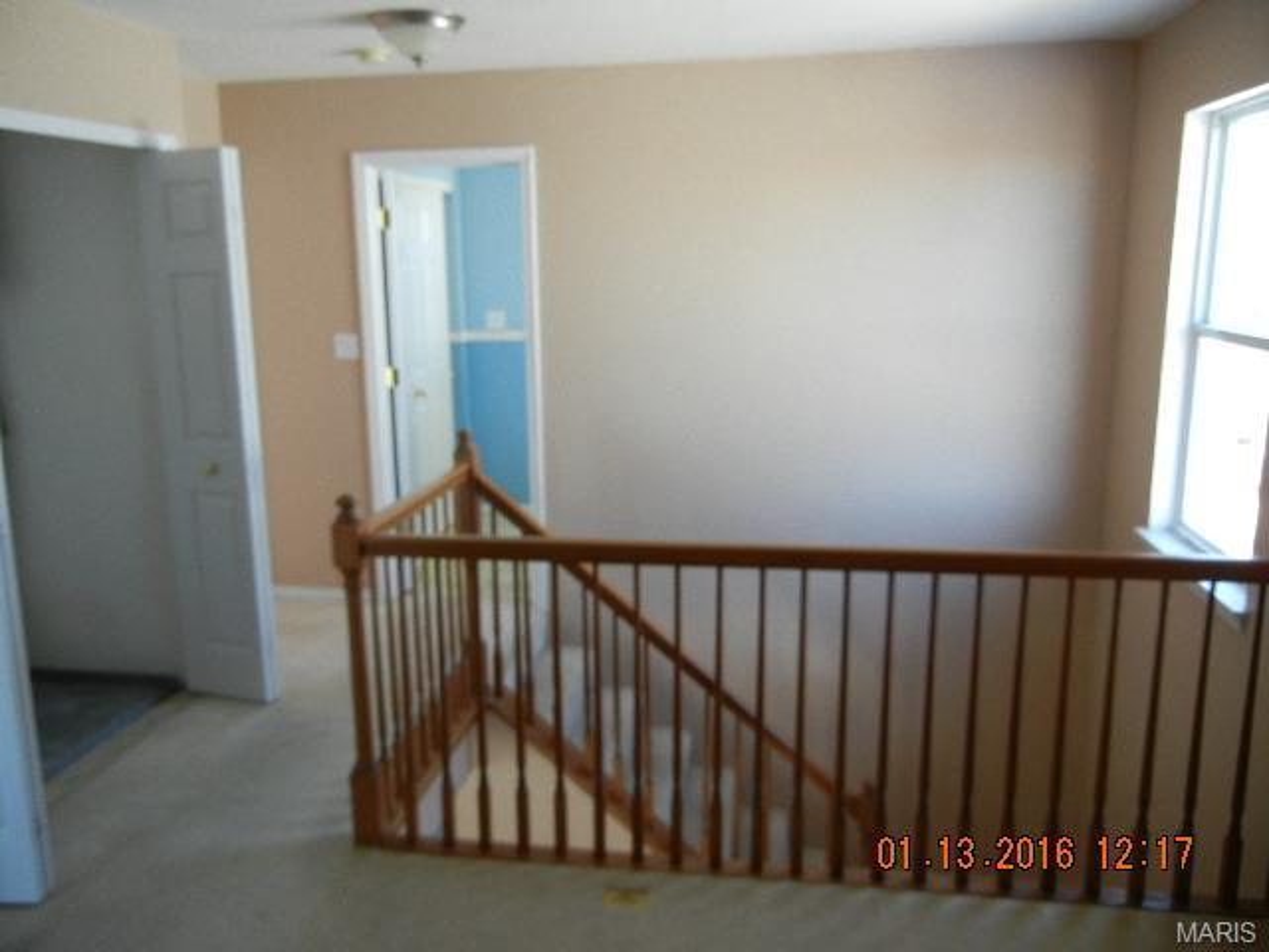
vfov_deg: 46.8
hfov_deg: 60.0
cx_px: 634
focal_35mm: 30
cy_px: 476
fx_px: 1100
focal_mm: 5.4
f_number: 3.5
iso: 160
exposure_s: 1/38.8
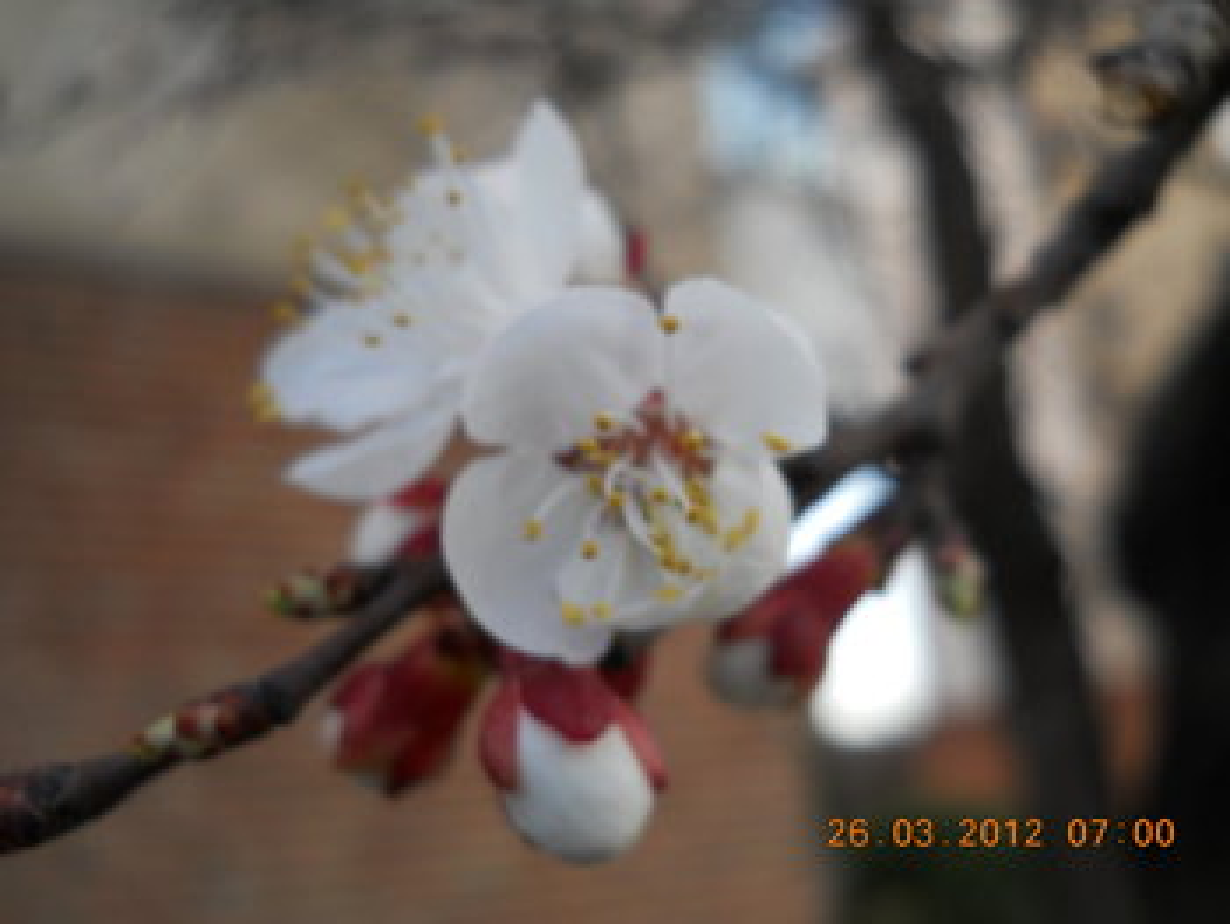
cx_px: 615
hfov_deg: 45.7
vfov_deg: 35.2
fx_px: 1458
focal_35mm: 41
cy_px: 462
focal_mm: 6.72
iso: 80
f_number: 3.1
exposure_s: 1/60
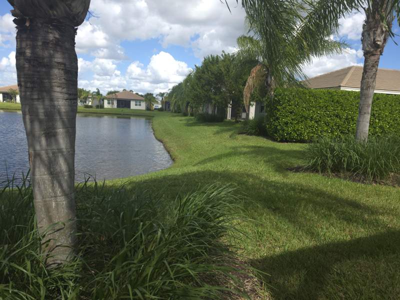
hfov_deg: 73.9
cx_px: 200
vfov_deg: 58.9
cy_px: 150
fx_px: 266
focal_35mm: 23
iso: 10
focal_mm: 6.5
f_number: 1.4
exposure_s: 1/539
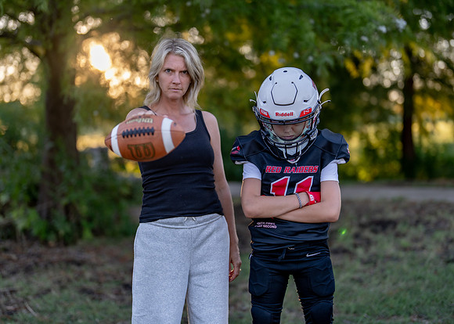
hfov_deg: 32.9
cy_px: 143
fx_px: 769
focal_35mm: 60
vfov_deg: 23.8
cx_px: 223
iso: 100
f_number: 1.2
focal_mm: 50
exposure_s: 1/500
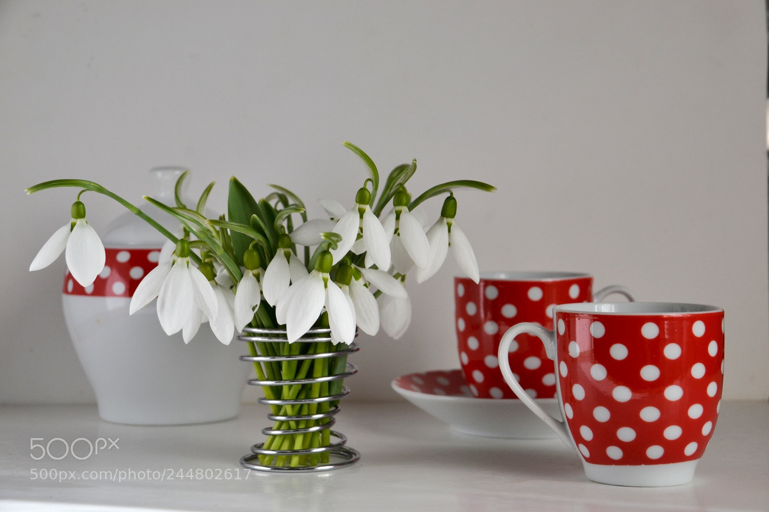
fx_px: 2082
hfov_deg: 20.9
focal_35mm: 98
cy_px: 256
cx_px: 384
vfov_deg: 14.0
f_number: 9
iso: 140
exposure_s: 1/100
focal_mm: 65
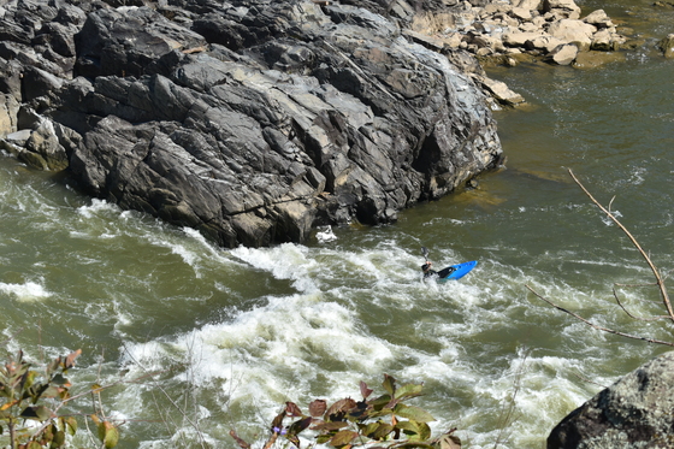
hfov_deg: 24.6
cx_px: 337
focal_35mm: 82
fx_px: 1544
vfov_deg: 16.5
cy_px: 224
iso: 200
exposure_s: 1/400
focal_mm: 55
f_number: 10
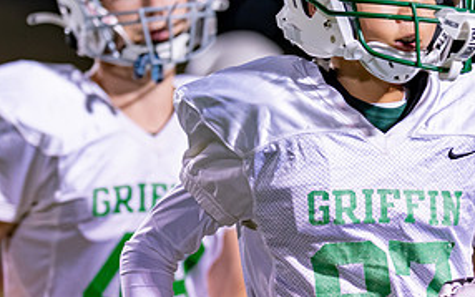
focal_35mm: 368
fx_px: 4766
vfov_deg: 3.6
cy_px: 201
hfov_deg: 5.7
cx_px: 381
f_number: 1.8
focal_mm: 135
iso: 500
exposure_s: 1/500
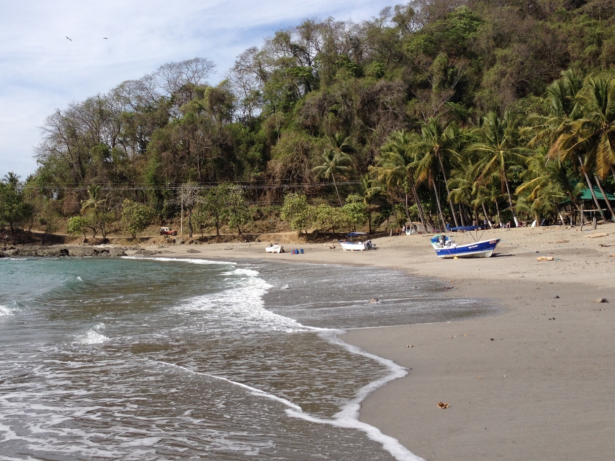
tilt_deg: -1.3
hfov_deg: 41.7
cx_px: 226
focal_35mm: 45
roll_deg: -0.3
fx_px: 799
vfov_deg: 32.2
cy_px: 210
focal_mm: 4.28
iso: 50
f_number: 2.4
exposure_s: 1/2045
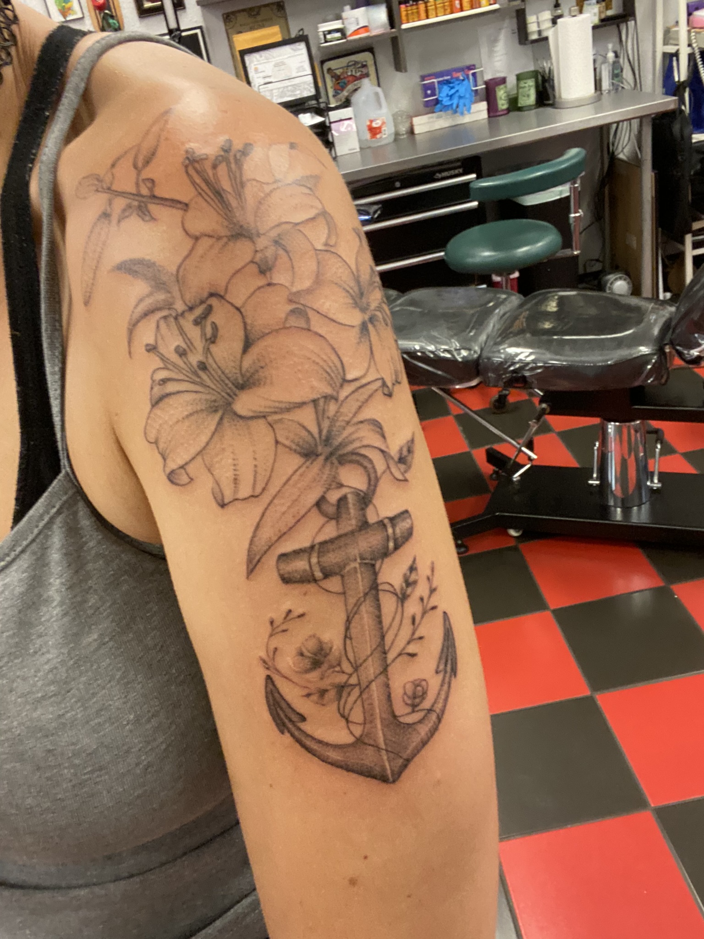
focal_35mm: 30
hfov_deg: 46.8
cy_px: 470
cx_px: 352
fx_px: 813
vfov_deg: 60.0
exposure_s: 1/30
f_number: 2.2
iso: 400
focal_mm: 2.71
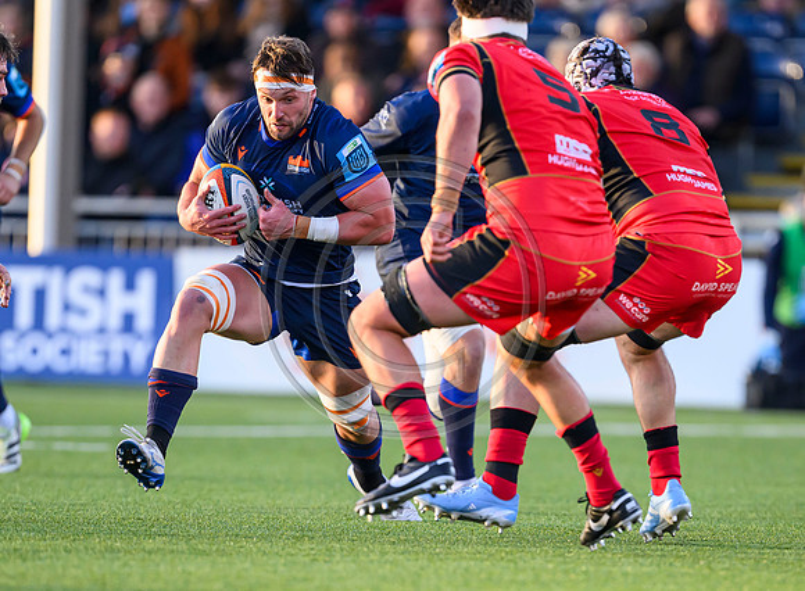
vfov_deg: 2.2
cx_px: 476
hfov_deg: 3.0
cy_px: 444
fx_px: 15272
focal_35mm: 662
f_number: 3.2
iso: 1600
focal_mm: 400
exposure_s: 1/2000
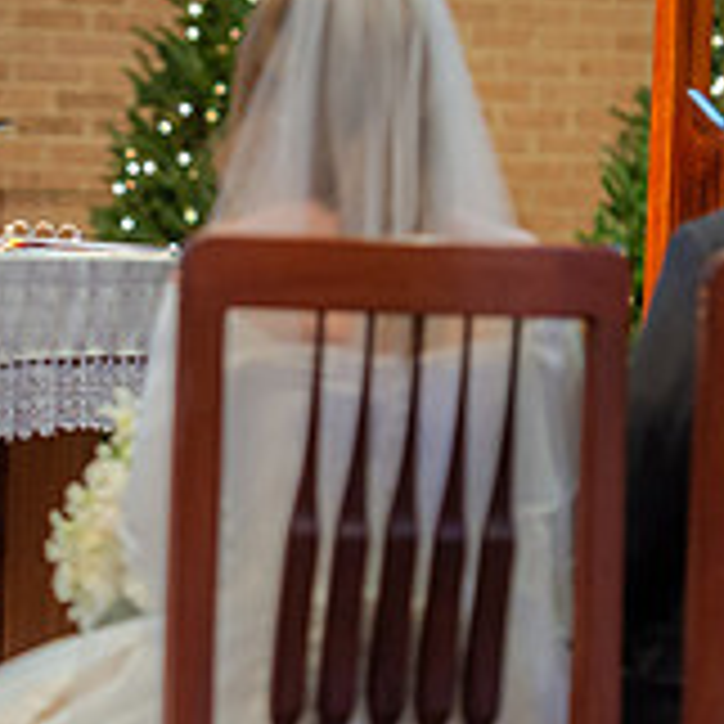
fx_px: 8708
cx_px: 49
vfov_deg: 4.8
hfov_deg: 4.8
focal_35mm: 368
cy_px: 409
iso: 1600
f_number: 2.8
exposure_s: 1/100
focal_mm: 120
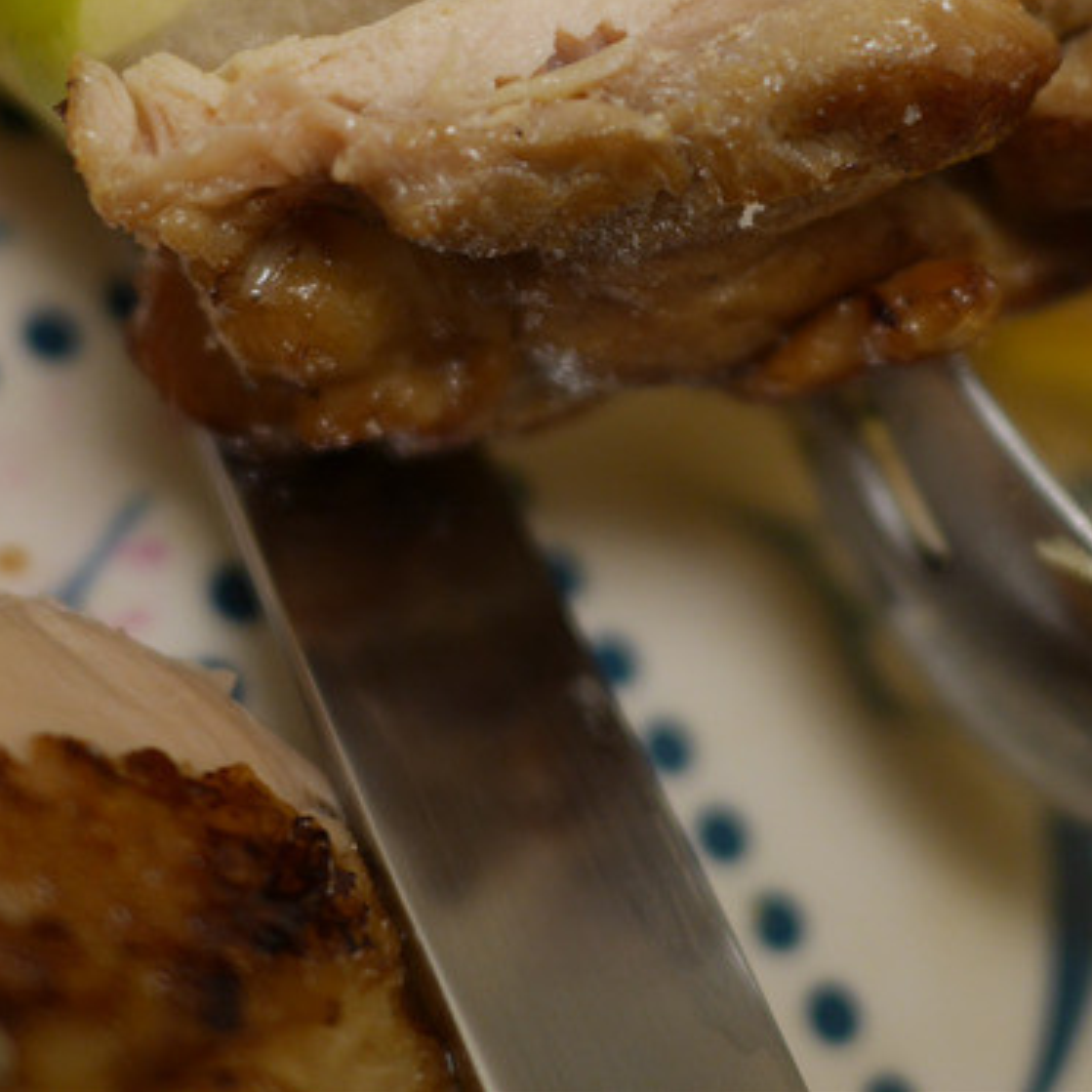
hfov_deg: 26.8
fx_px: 2284
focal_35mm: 64
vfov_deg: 26.0
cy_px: 107
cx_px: 676
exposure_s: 1/60
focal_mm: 15
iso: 250
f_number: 1.7
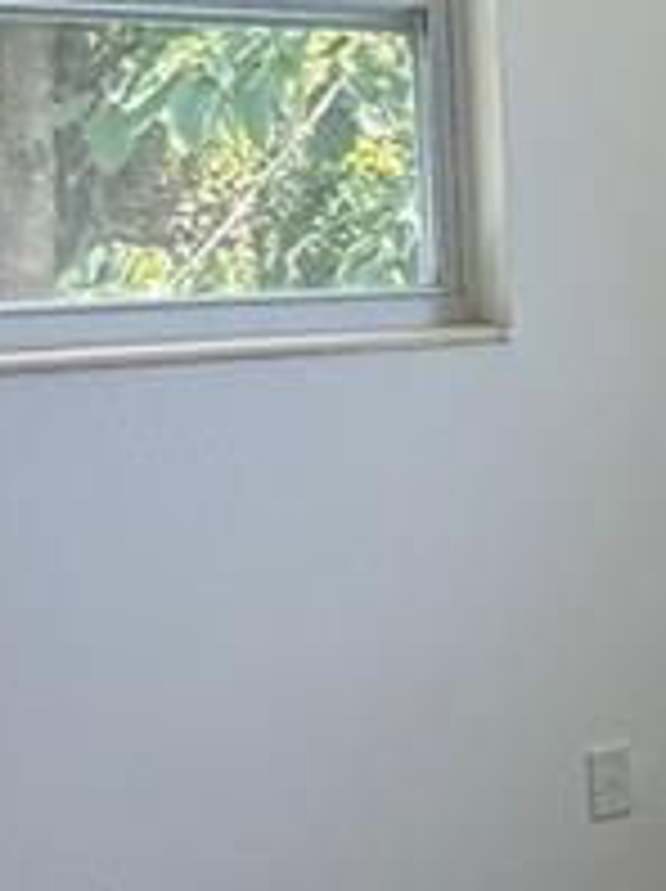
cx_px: 1107
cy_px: 572
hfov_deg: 15.5
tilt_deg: -10.8
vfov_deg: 23.0
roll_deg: +0.4
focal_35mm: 85
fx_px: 2185
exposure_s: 1/121
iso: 125
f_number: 2.2
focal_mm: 2.22
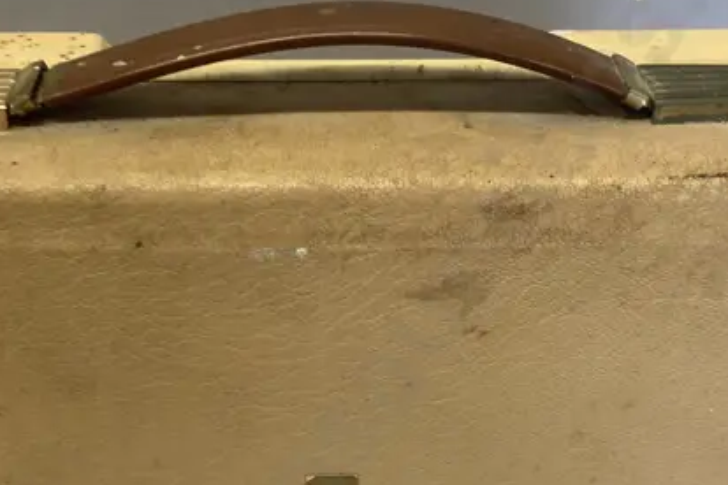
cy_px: 452
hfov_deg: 28.1
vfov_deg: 18.6
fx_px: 1456
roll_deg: -1.3
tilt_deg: -36.0
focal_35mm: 72
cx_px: 332
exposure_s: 1/50
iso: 50
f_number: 1.8
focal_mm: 3.99
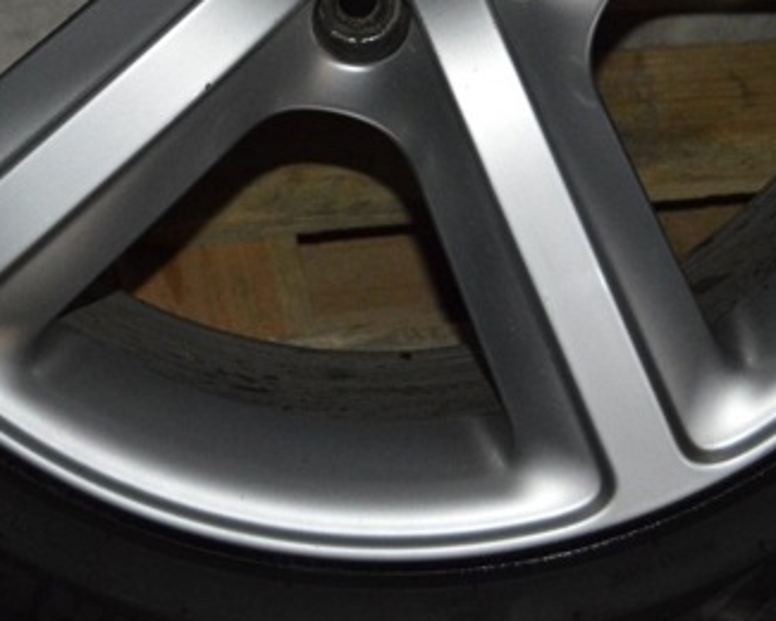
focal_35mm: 133
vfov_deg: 11.6
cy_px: 140
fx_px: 3055
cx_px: 351
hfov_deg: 14.5
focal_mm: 48
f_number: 5.3
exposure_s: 1/60
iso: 3200
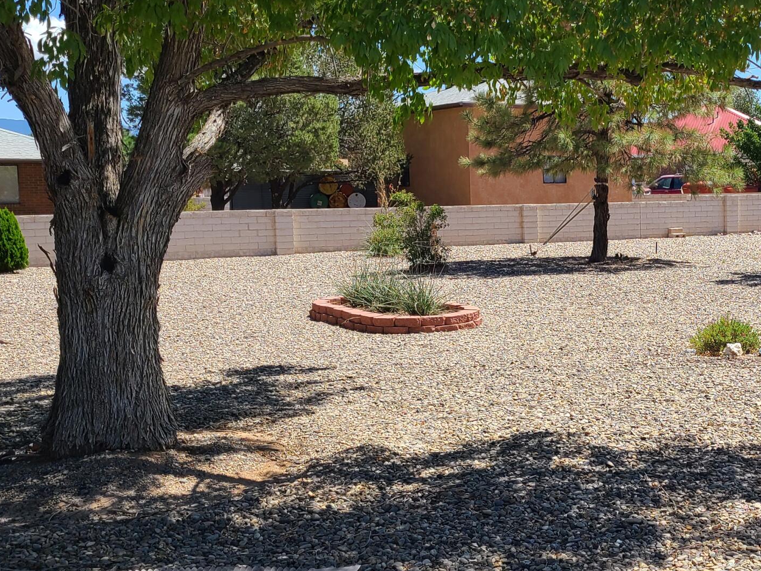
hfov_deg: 33.8
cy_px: 299
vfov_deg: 26.6
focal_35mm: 55
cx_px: 621
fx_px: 1209
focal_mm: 5.4
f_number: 1.8
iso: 40
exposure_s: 1/1925
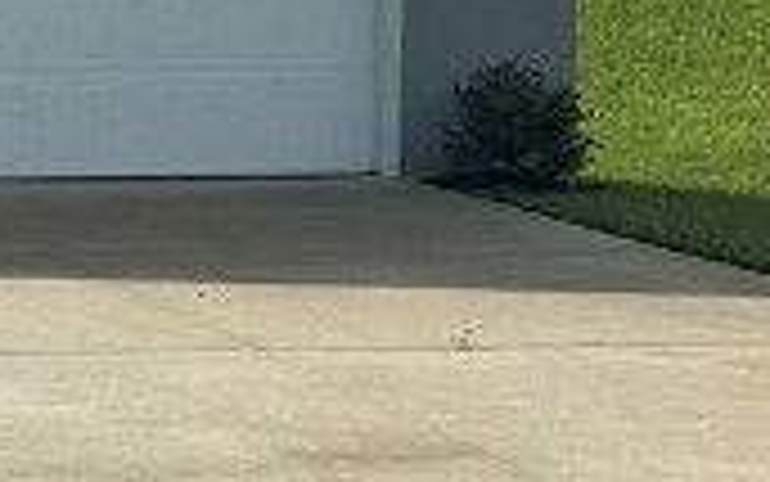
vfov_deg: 8.6
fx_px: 3191
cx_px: -1031
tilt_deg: -3.4
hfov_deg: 11.5
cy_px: 266
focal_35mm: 152
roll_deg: +0.4
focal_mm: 6.86
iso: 80
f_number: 1.78
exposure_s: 1/9709
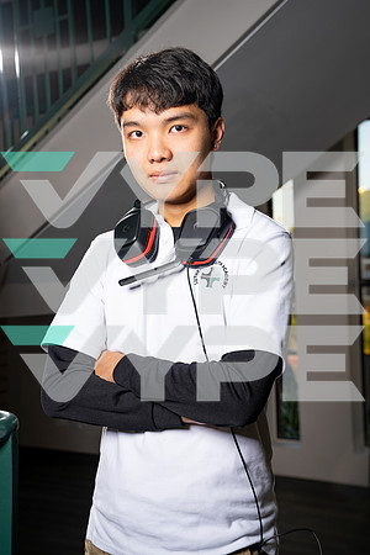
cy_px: 278
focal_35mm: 52
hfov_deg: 26.0
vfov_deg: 38.2
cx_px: 185
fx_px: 802
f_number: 5.6
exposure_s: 1/250
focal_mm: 52
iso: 320
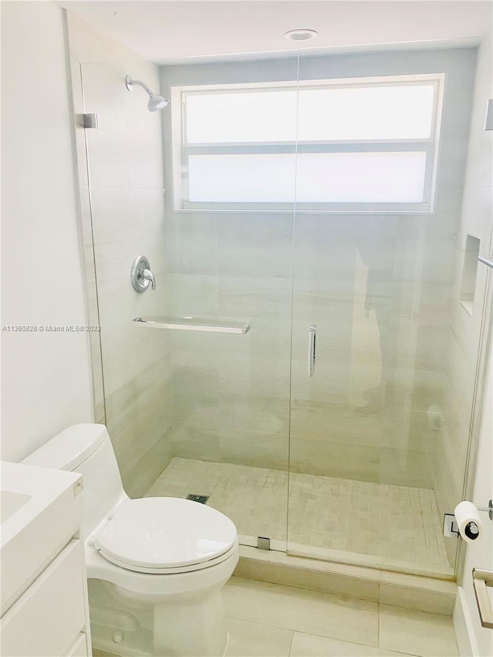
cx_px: 246
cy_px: 328
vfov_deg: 67.3
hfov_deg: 53.1
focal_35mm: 26
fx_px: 494
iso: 125
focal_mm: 4.25
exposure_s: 1/60
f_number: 1.8
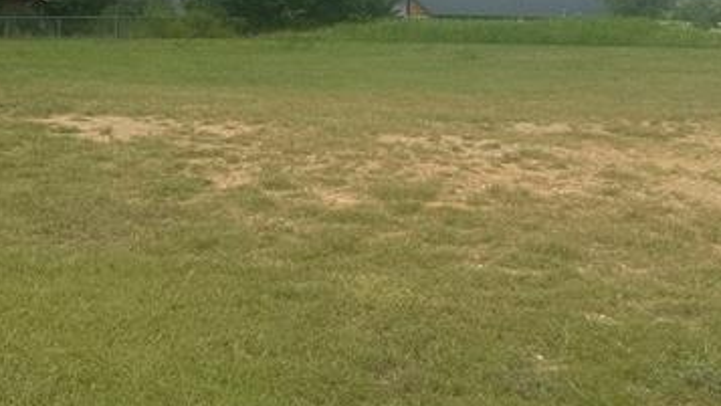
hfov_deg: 27.7
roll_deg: -1.5
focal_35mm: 75
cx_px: 162
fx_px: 1434
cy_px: -26
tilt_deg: +1.5
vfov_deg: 15.7
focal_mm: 6.86
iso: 80
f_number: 1.78
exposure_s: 1/5525
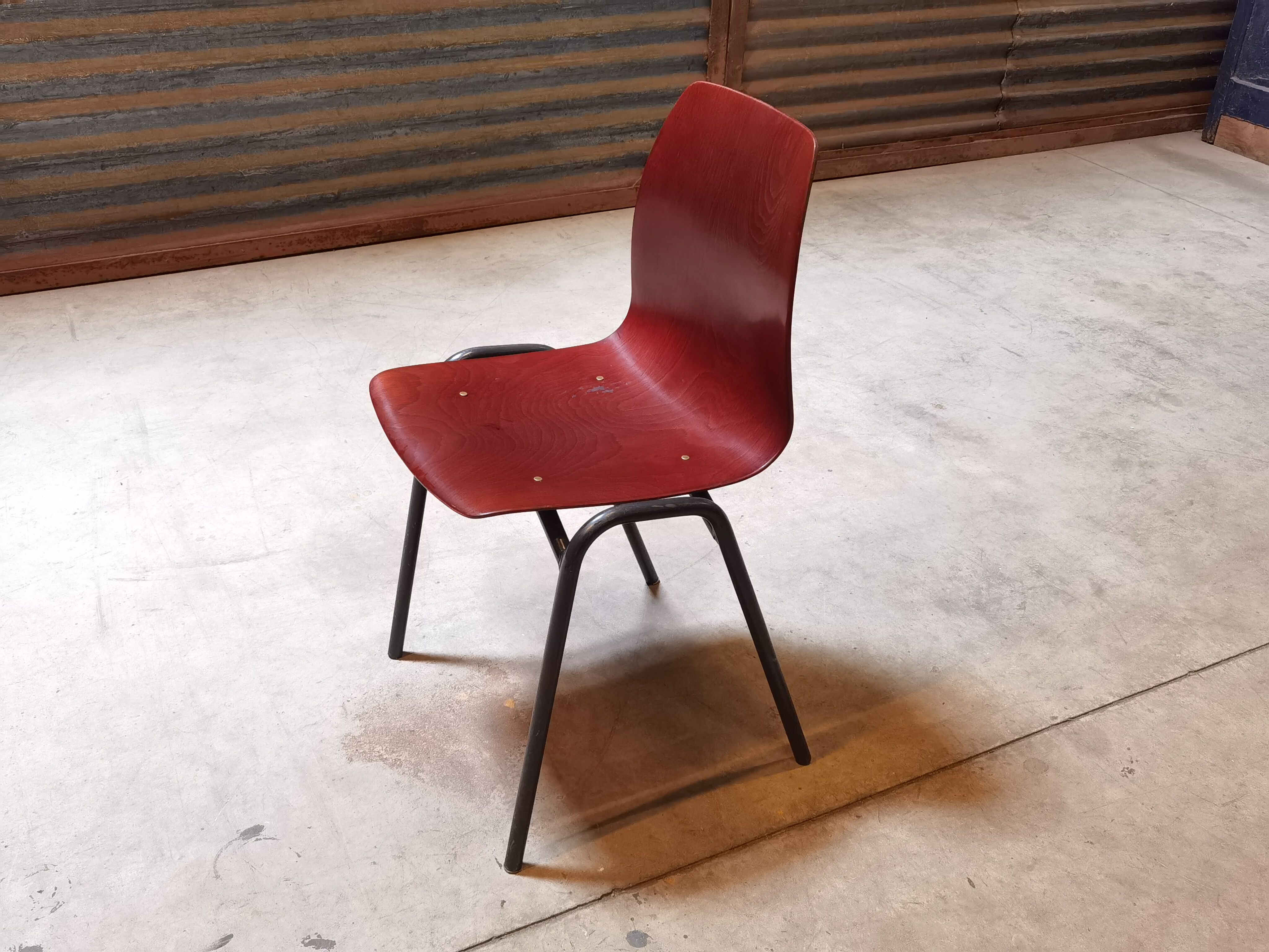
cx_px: 634
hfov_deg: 54.0
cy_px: 476
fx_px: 1246
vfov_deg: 41.8
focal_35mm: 34
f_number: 1.9
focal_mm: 6.71
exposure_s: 1/100
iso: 1000
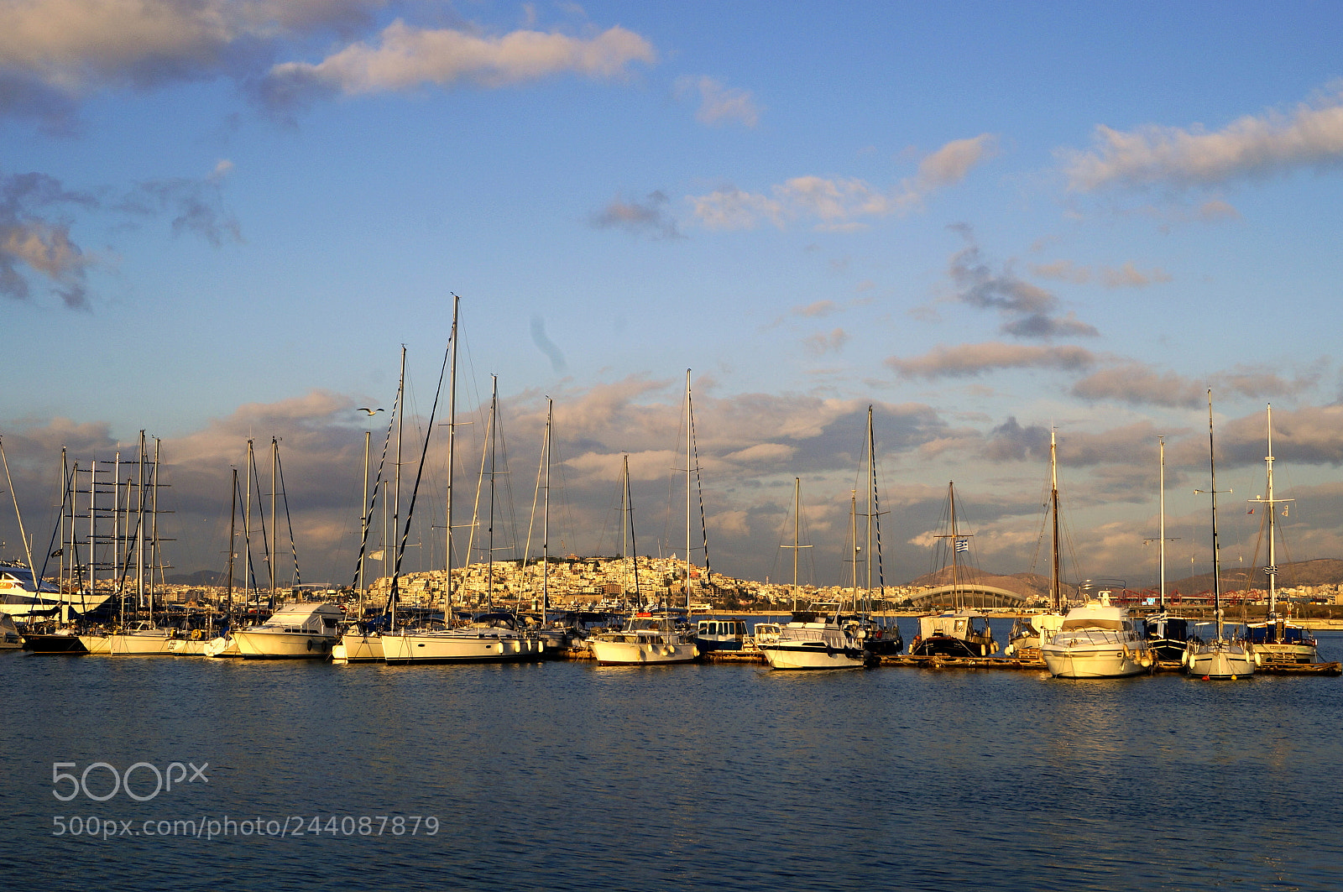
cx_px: 672
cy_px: 446
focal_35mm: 42
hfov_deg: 46.4
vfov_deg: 31.8
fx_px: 1565
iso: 100
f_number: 13
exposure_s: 1/125
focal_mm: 28
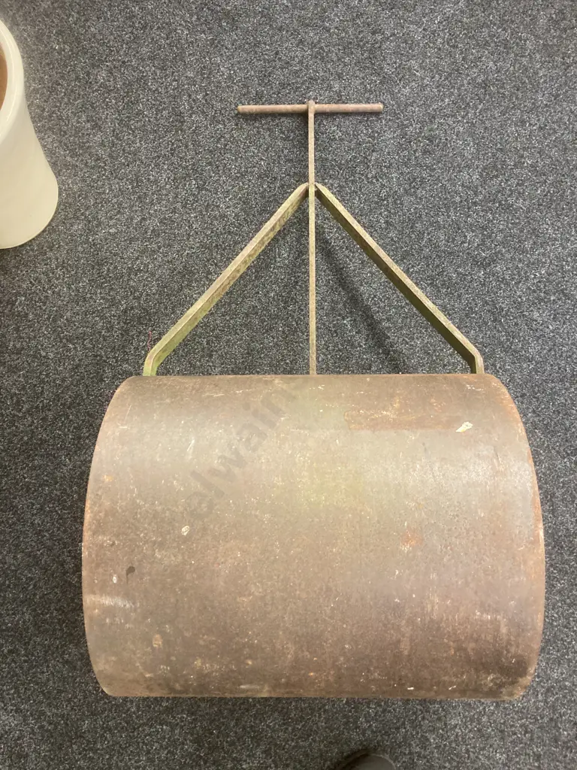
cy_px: 385
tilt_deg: -76.4
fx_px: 622
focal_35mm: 28
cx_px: 288
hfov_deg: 49.7
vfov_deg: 63.4
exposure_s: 1/33
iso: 250
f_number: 1.8
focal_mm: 3.99
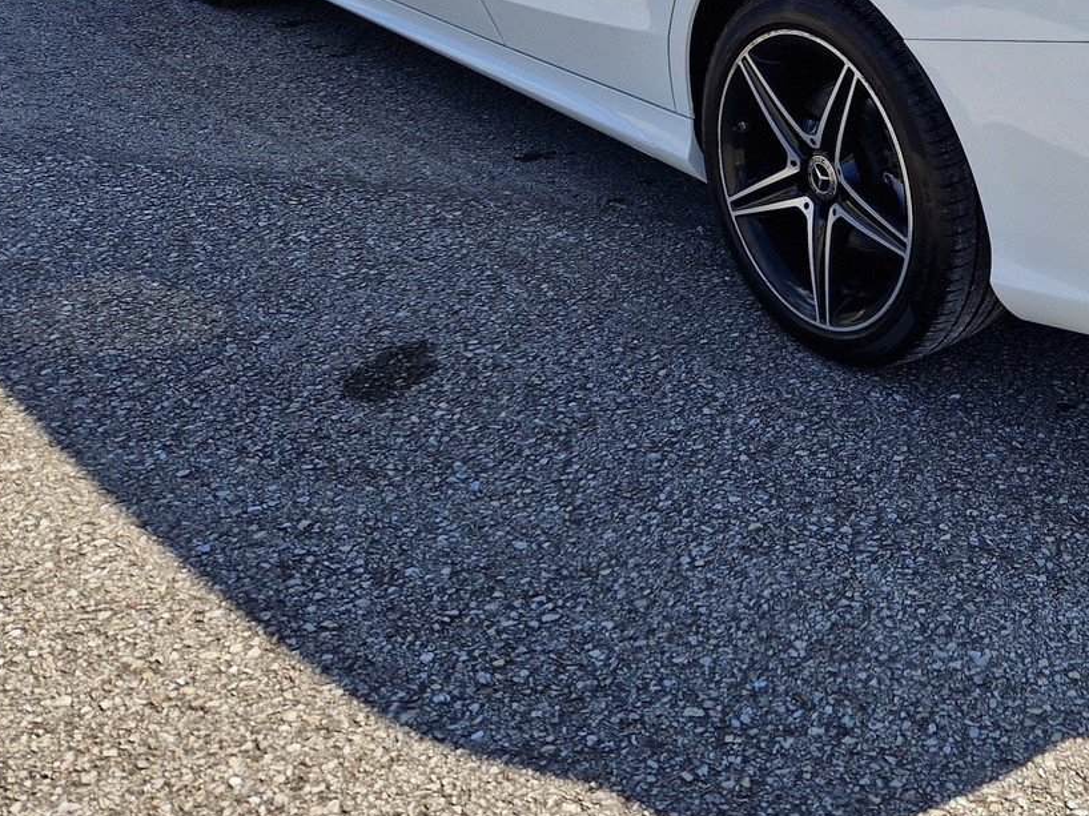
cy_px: 88
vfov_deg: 30.8
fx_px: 1415
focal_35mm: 45
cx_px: 1004
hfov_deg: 38.8
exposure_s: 1/1244
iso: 50
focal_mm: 5.4
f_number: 1.8
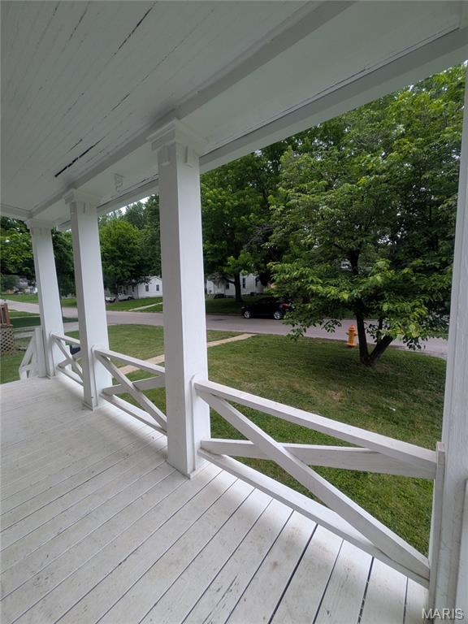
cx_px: 234
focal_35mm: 14
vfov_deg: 102.1
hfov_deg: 85.7
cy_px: 312
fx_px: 252
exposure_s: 1/329
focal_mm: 1.83
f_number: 2.2
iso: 49
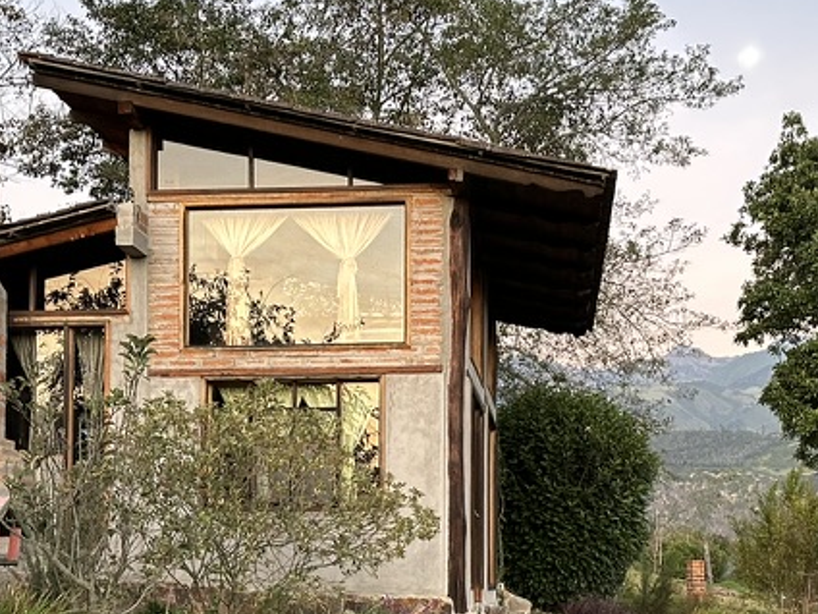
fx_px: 1371
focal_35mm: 58
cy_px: 500
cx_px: 367
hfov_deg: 33.2
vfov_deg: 24.8
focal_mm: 6.86
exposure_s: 1/119
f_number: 1.78
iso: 250
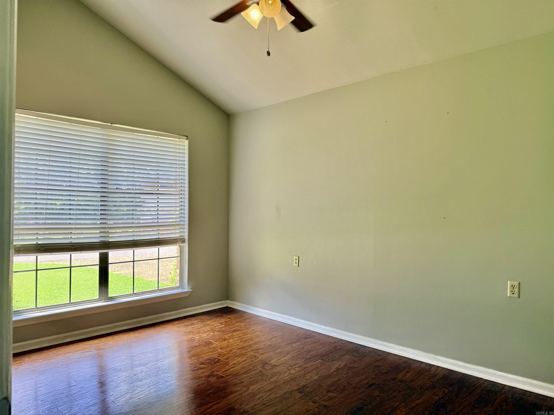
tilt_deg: +0.2
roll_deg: -0.5
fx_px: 384
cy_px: 208
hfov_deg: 71.6
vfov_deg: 56.8
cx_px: 277
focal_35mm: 24
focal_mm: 6.76
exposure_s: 1/251
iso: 100
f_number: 1.78
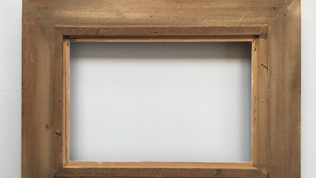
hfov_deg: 61.0
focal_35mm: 32
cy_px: 101
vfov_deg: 36.6
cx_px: 158
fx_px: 268
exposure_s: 1/195
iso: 25
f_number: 2.2
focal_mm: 4.15
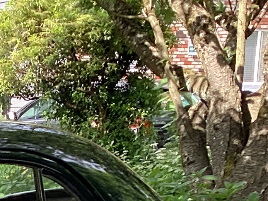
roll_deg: +3.3
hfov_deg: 11.9
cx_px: -281
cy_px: 418
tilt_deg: -16.2
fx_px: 1131
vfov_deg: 9.4
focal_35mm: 146
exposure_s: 1/100
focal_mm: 3.3
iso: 25
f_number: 2.4
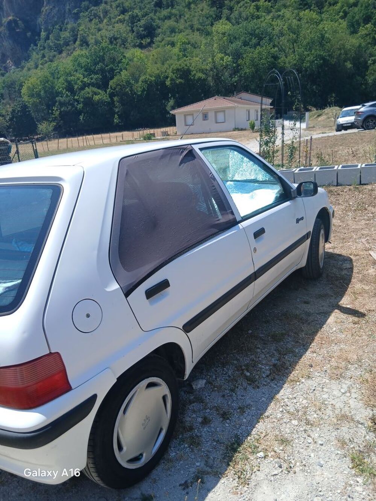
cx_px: 188
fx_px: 376
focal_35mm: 26
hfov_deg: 53.1
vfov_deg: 67.3
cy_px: 250
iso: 20
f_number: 1.8
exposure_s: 1/423
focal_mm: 3.98
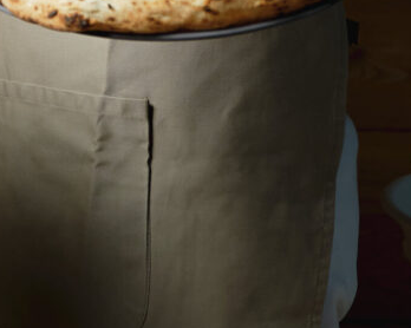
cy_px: -236
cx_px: -71
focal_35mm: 275
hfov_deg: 7.0
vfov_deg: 5.5
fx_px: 3343
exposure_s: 1/125
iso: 320
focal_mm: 51.6
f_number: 5
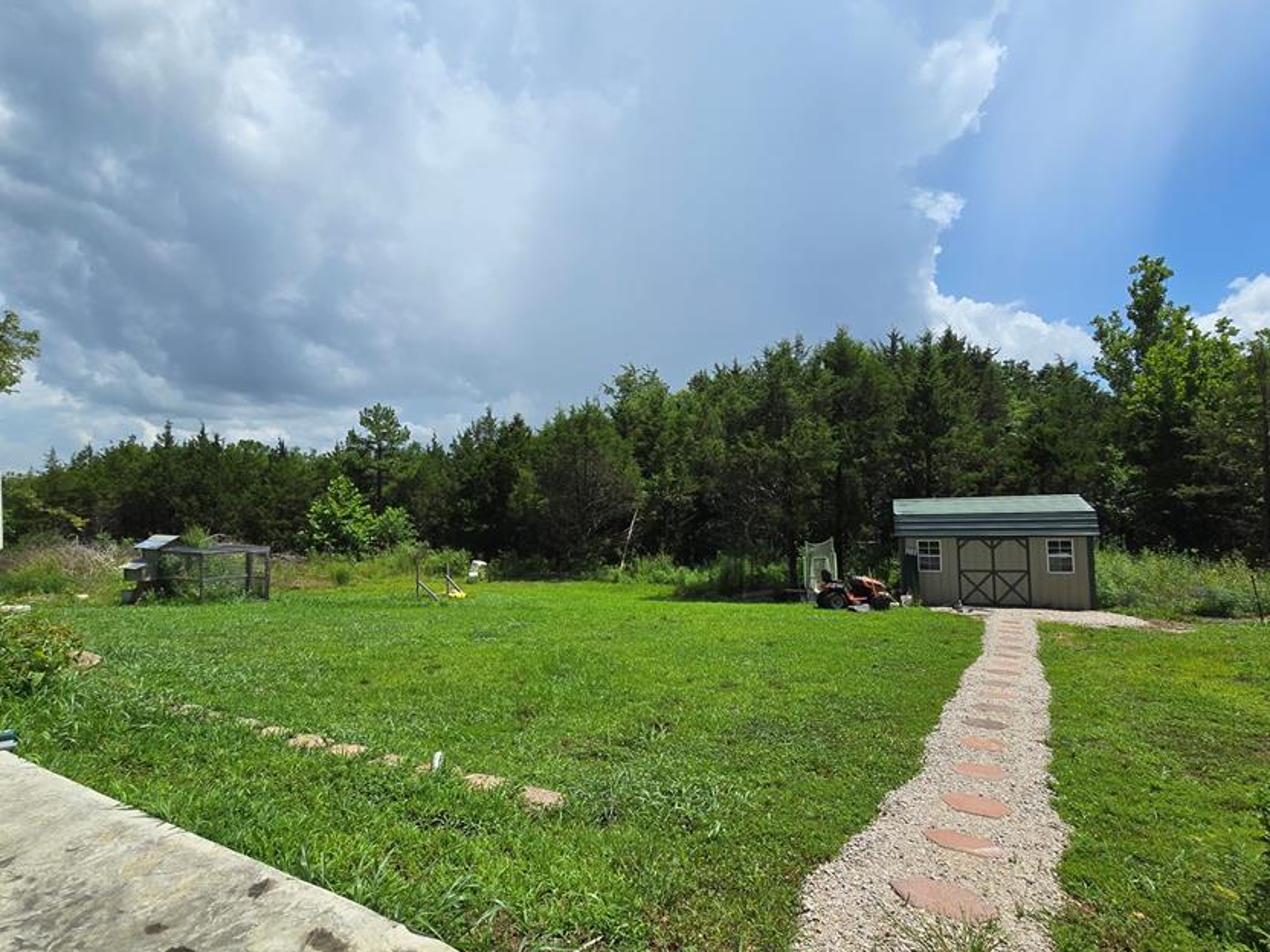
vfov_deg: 78.1
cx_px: 635
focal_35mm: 16
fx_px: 587
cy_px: 485
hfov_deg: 94.5
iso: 50
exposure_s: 1/3327
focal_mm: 2.2
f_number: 2.2
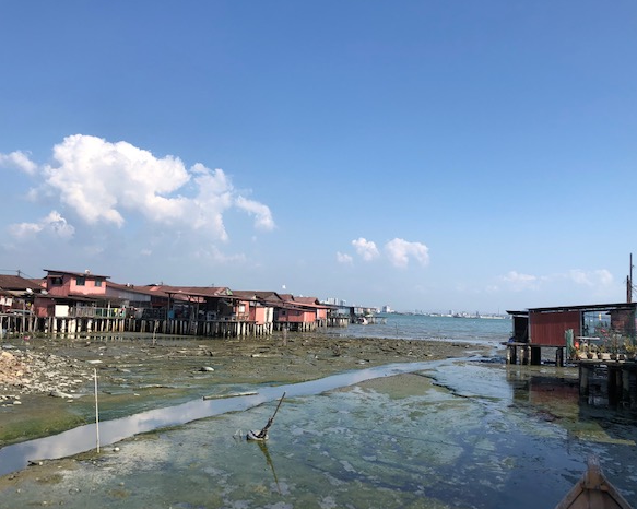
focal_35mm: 30
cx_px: 330
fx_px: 565
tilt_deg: +6.7
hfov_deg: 58.8
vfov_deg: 48.5
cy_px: 256
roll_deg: -3.0
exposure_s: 1/2404
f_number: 1.8
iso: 20
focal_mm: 3.99
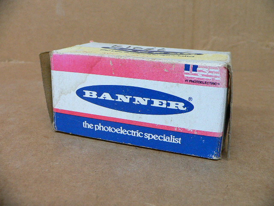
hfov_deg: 52.6
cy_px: 103
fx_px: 277
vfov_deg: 40.7
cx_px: 137
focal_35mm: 35
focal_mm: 4.6
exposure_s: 1/25
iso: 200
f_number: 2.8
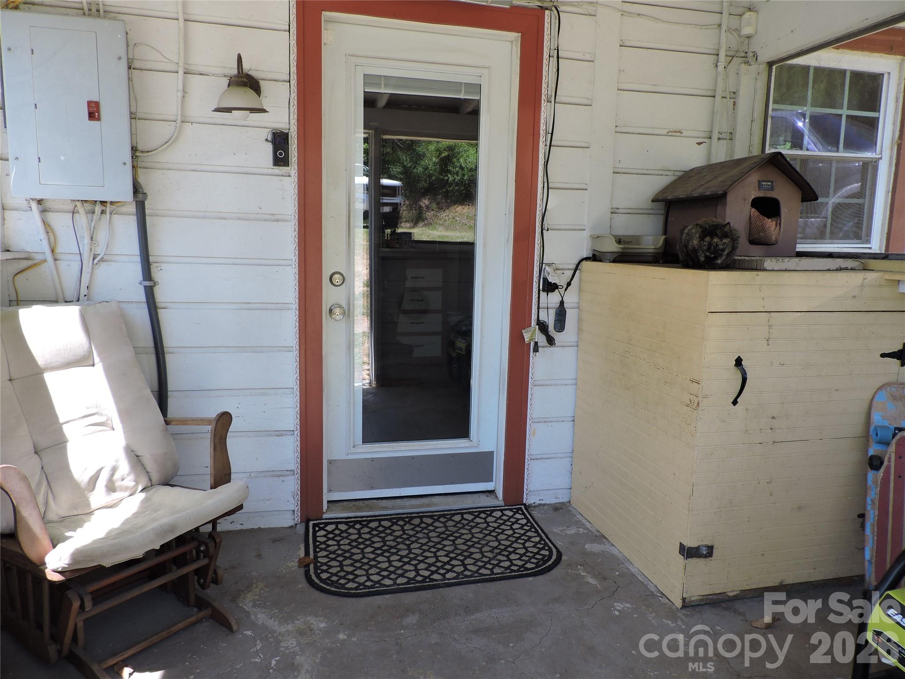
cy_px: 340
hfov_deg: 71.6
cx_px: 452
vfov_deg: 56.8
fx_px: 627
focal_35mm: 24
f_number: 3
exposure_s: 1/100
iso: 100
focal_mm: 4.3
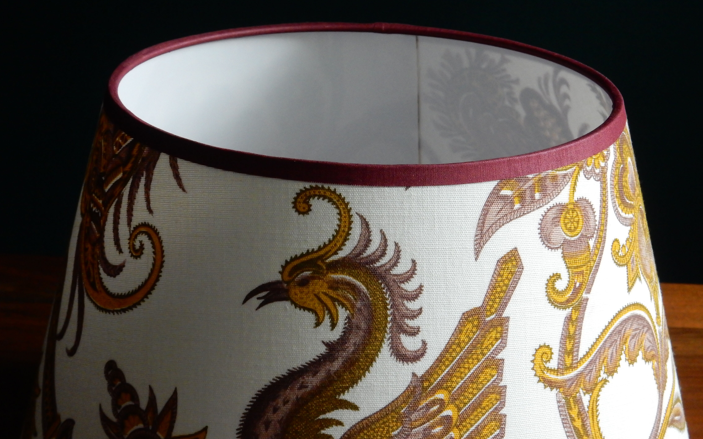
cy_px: 191
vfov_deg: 14.5
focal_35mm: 90
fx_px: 1724
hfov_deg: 23.0
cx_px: 348
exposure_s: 1/50
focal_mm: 14.9
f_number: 5
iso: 640
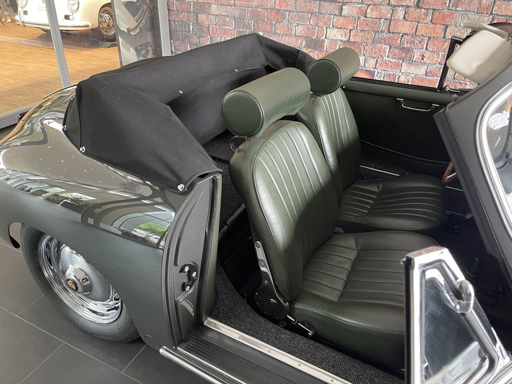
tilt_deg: -31.5
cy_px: 192
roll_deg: -1.2
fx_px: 370
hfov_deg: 69.4
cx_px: 256
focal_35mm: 25
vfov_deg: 54.9
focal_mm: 5.1
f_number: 1.6
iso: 400
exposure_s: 1/50
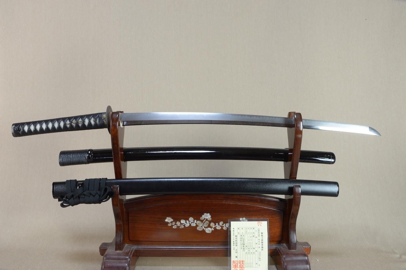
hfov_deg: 62.0
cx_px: 203
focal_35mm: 30
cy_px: 135
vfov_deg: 43.5
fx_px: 338
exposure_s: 1/2
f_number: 11
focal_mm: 20
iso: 400
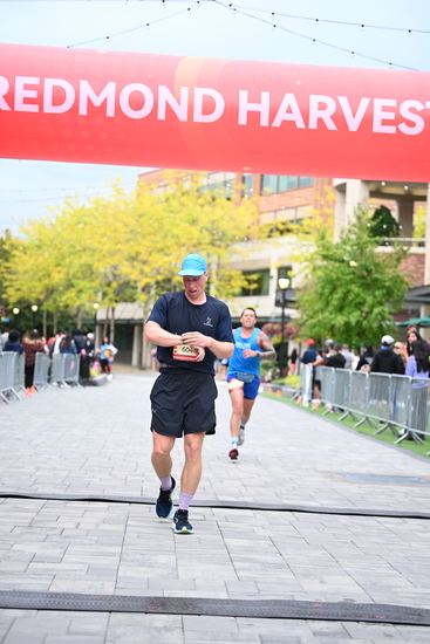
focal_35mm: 70
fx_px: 1253
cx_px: 215
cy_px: 322
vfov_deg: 28.8
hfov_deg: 19.5
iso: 1000
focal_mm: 70
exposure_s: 1/2000
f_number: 2.8
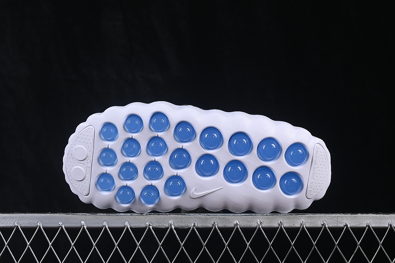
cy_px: 132
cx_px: 198
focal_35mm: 75
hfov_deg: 27.0
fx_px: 823
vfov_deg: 18.2
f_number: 8
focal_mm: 50
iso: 160
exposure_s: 1/80
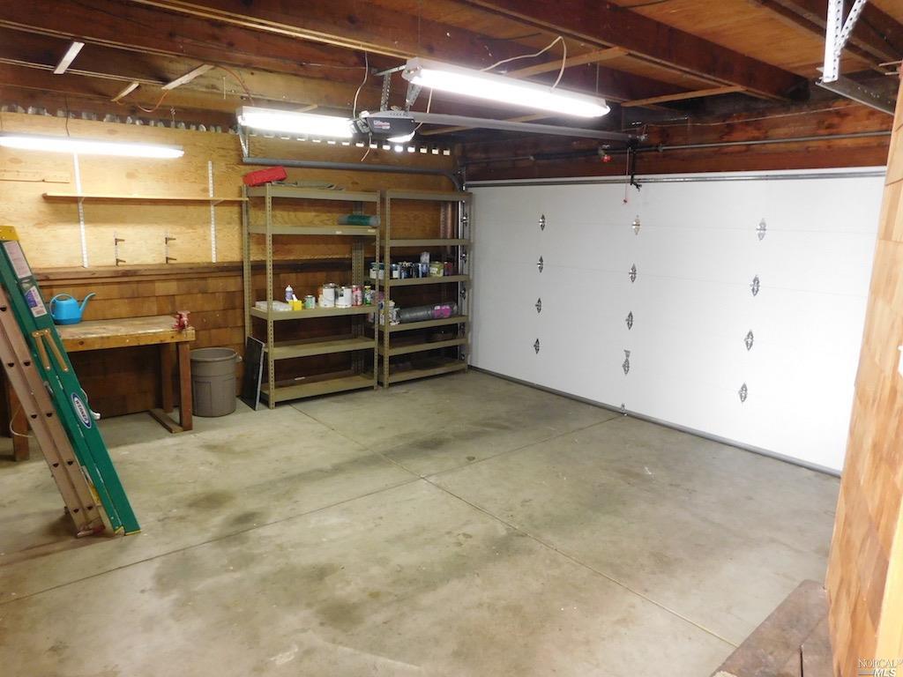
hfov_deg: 71.6
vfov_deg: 56.8
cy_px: 338
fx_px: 626
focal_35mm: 24
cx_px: 452
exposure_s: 1/13
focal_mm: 4.1
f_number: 3
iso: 400
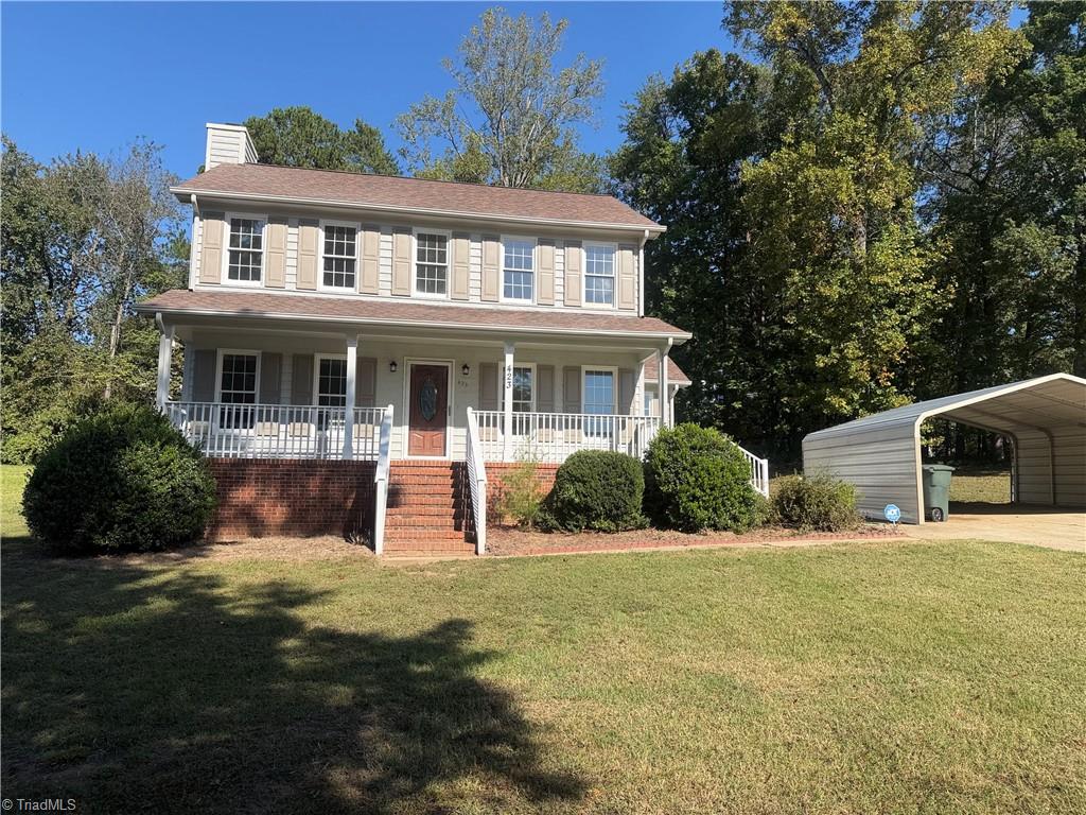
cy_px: 408
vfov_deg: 56.8
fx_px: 753
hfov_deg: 71.6
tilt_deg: +7.2
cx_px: 543
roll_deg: -0.9
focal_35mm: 24
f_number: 1.78
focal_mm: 6.76
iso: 80
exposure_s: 1/3021
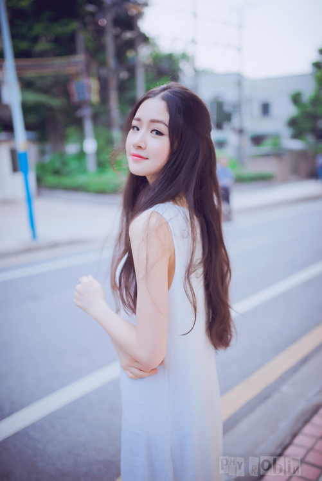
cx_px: 161
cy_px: 240
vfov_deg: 54.4
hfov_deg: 37.9
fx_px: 469
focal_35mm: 35
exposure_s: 1/1000
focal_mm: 35
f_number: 1.4
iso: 160
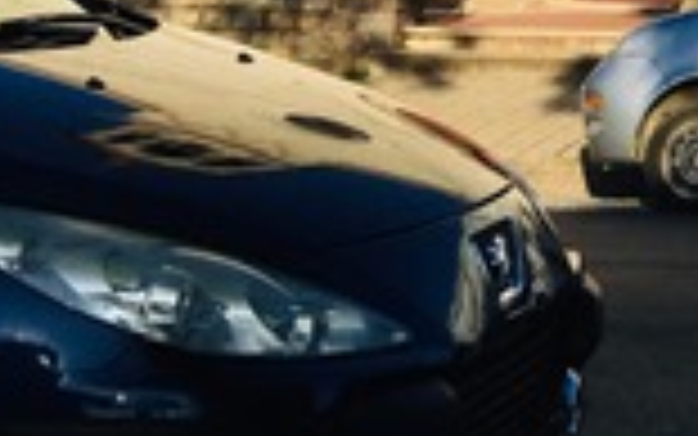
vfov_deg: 9.3
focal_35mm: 127
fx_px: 2417
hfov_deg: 14.5
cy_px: -575
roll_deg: -2.8
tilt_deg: +13.7
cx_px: 1234
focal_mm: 4.15
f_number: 2.2
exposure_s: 1/2564
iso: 25
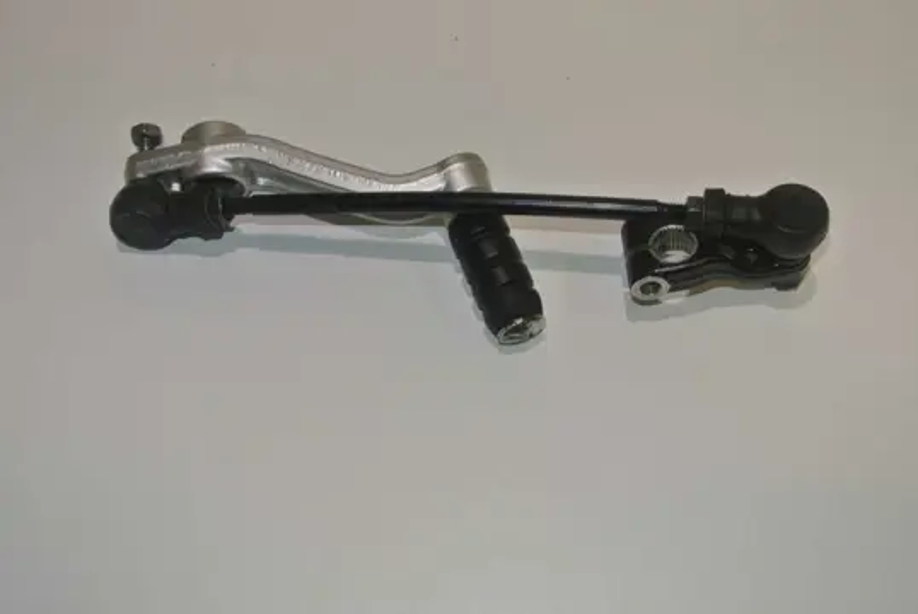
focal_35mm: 45
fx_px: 1149
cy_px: 307
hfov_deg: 43.6
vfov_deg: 29.9
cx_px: 459
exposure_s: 1/60
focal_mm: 16.9
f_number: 4.5
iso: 200
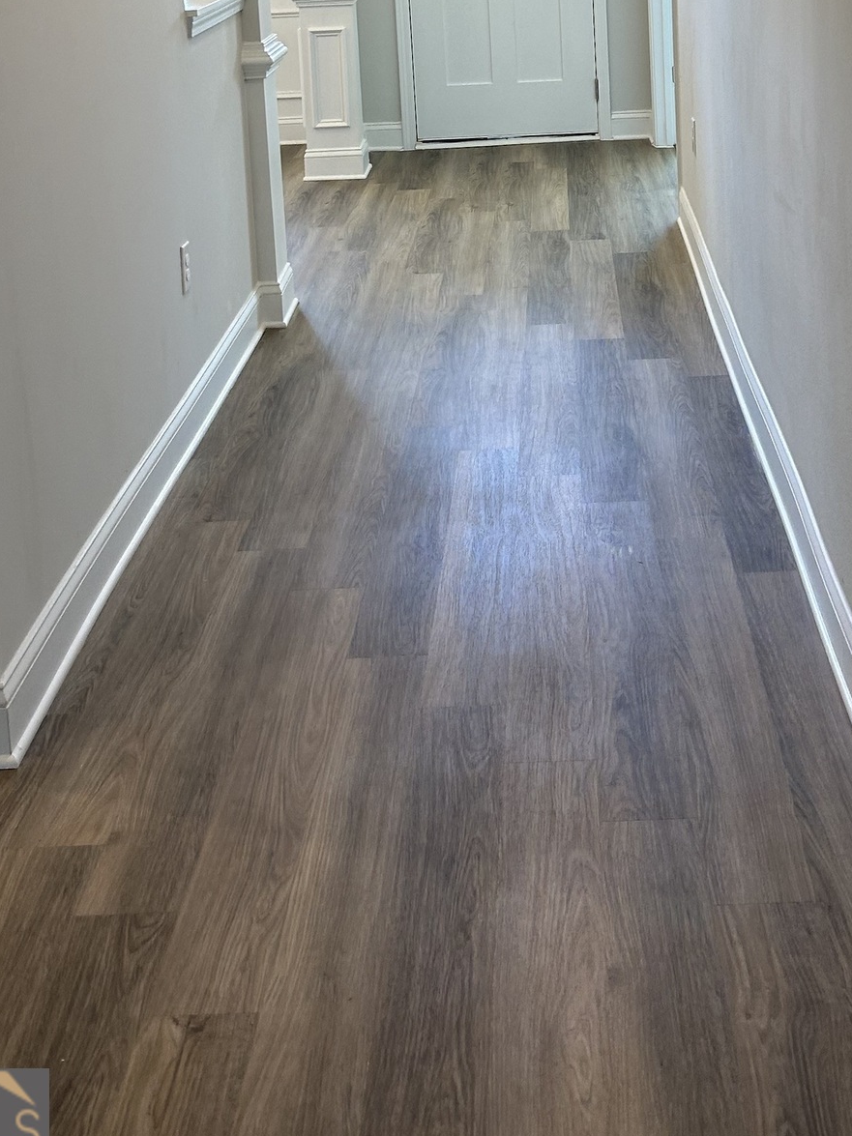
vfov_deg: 34.8
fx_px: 1674
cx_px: 551
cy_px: 66
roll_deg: +3.6
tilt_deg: -5.3
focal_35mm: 51
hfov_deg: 28.4
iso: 100
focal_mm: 5.7
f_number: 1.5
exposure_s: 1/120
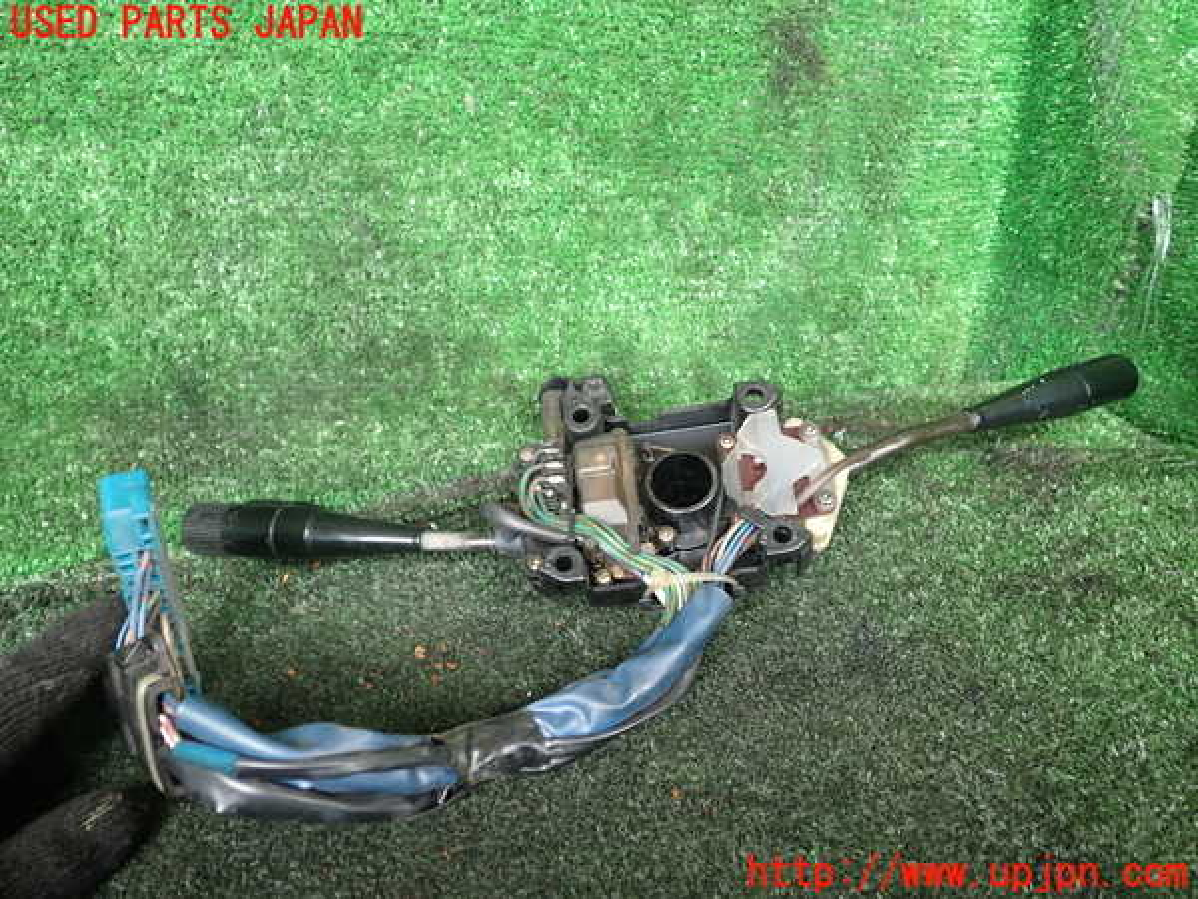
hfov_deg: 60.0
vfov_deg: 46.8
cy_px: 450
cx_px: 599
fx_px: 1038
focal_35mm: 30
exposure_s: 1/60
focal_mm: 5.4
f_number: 2.3
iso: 160
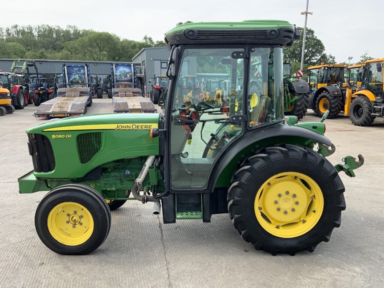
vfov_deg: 48.2
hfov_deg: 61.7
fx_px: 322
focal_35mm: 29
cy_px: 144
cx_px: 192
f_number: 1.8
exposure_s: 1/439
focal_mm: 3
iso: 16
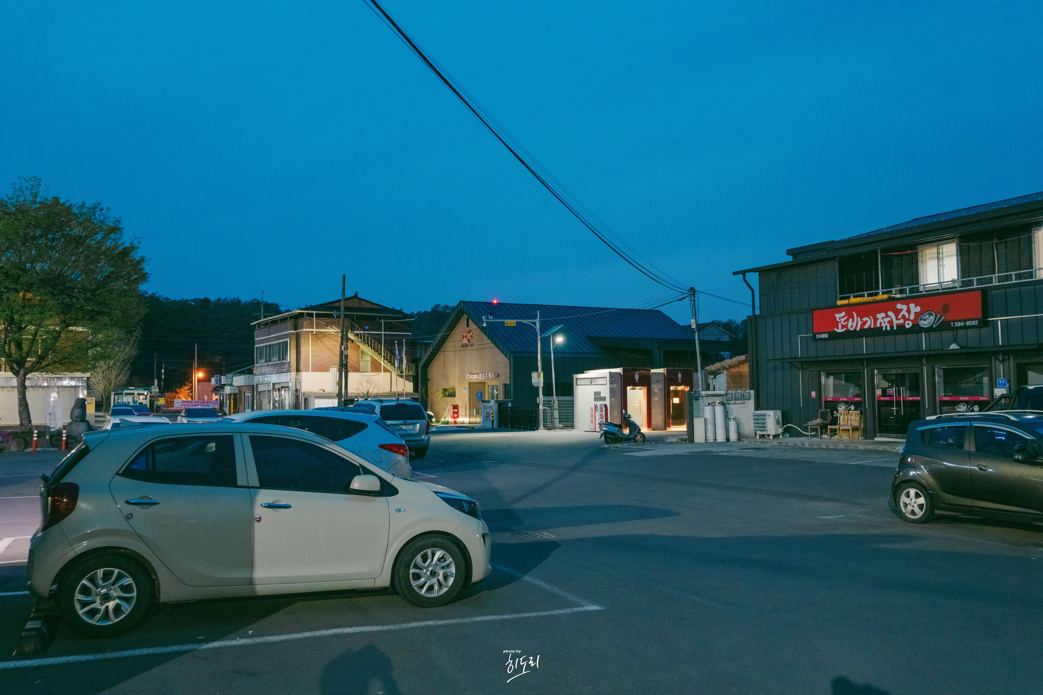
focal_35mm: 30
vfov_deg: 43.6
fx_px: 869
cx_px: 522
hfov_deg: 61.9
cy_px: 348
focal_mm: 30
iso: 5000
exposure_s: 1/13
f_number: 5
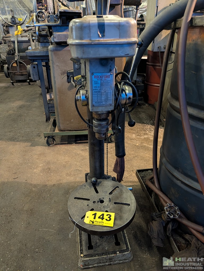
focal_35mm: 24
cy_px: 136
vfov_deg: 71.5
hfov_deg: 56.9
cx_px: 102
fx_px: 188
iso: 720
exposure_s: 1/40
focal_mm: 6.9
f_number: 1.68
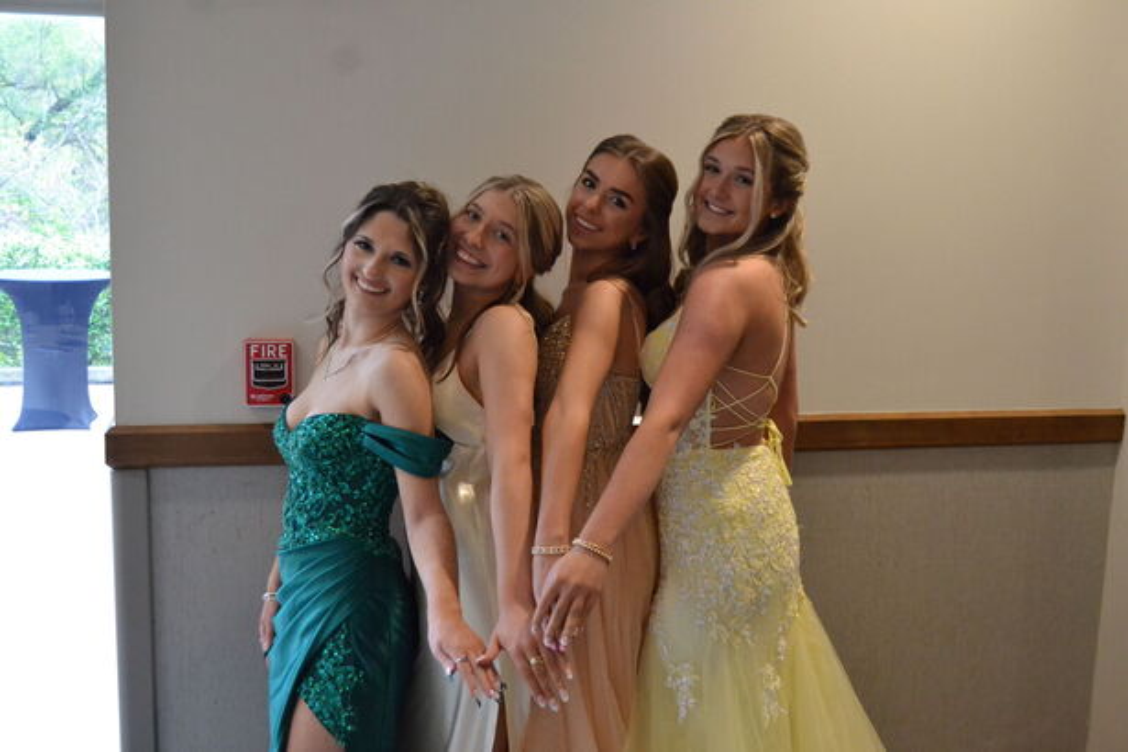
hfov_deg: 49.6
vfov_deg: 34.2
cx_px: 564
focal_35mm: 39
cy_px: 376
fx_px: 1222
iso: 3200
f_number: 4.2
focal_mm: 26
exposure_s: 1/125
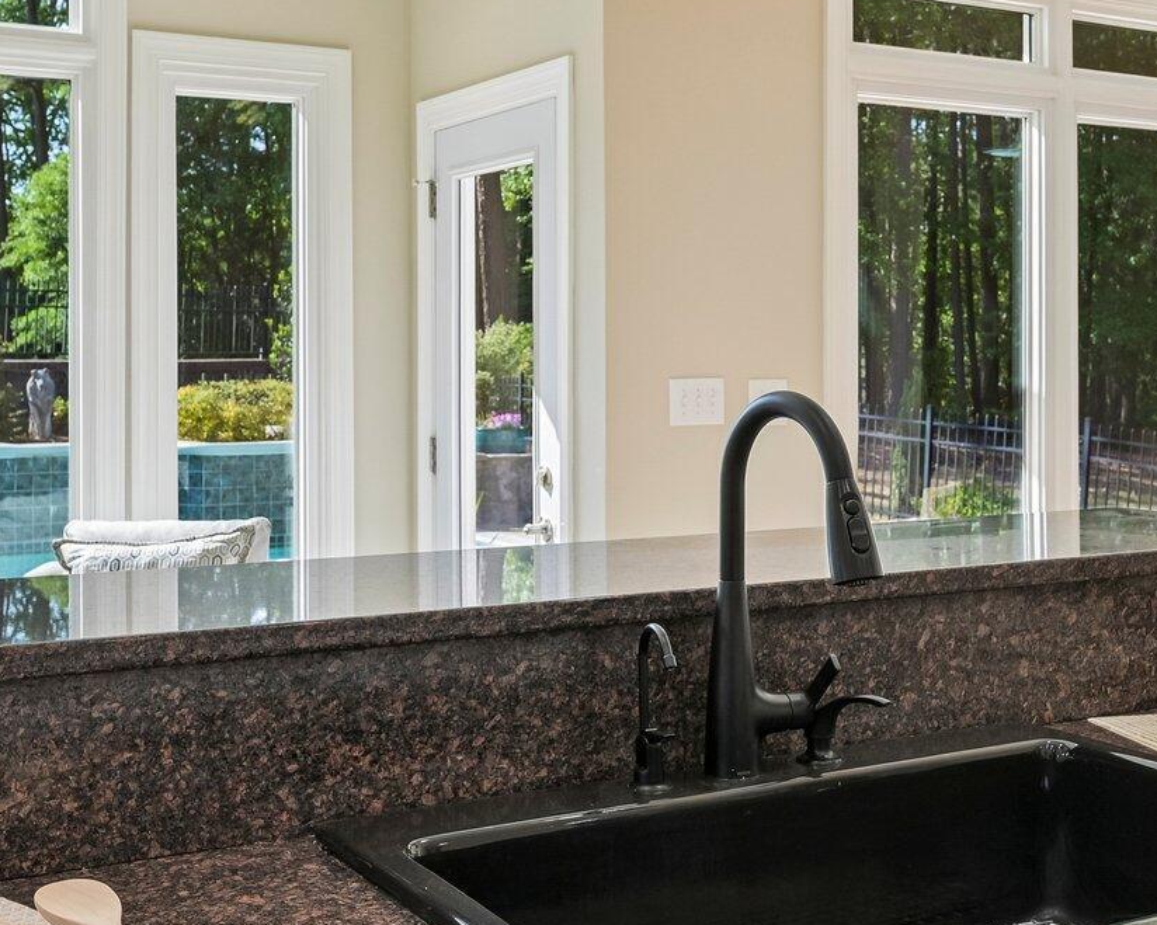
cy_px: 361
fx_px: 1678
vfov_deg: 30.7
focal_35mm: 49
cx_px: 671
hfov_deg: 38.0
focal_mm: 21
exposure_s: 1/30
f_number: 8
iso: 100
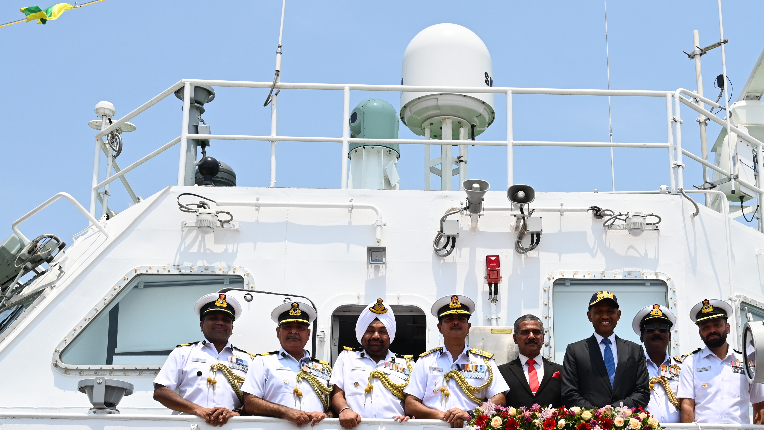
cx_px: 547
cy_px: 338
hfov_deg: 33.8
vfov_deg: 19.5
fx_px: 1236
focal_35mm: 61
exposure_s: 1/1600
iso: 400
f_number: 7.1
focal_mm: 37
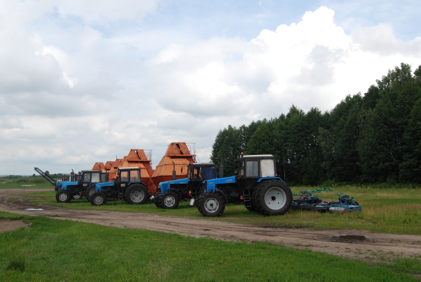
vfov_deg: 40.1
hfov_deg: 57.2
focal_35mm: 33
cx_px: 210
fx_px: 386
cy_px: 141
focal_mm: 22
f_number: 7.1
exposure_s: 1/200
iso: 100
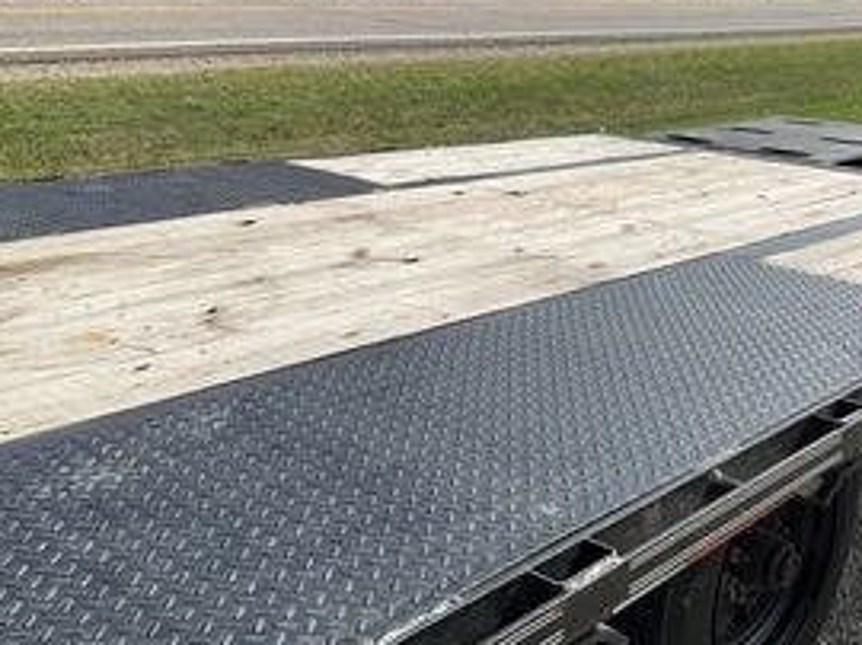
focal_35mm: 43
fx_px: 1070
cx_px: 626
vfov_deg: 33.5
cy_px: 332
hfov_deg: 42.8
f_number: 1.8
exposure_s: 1/1984
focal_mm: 3
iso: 25
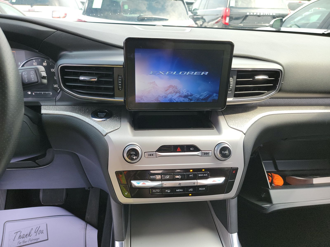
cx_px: 165
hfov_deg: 71.6
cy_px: 124
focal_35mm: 24
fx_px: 229
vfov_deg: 56.8
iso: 80
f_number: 1.8
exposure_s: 1/119
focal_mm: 6.7
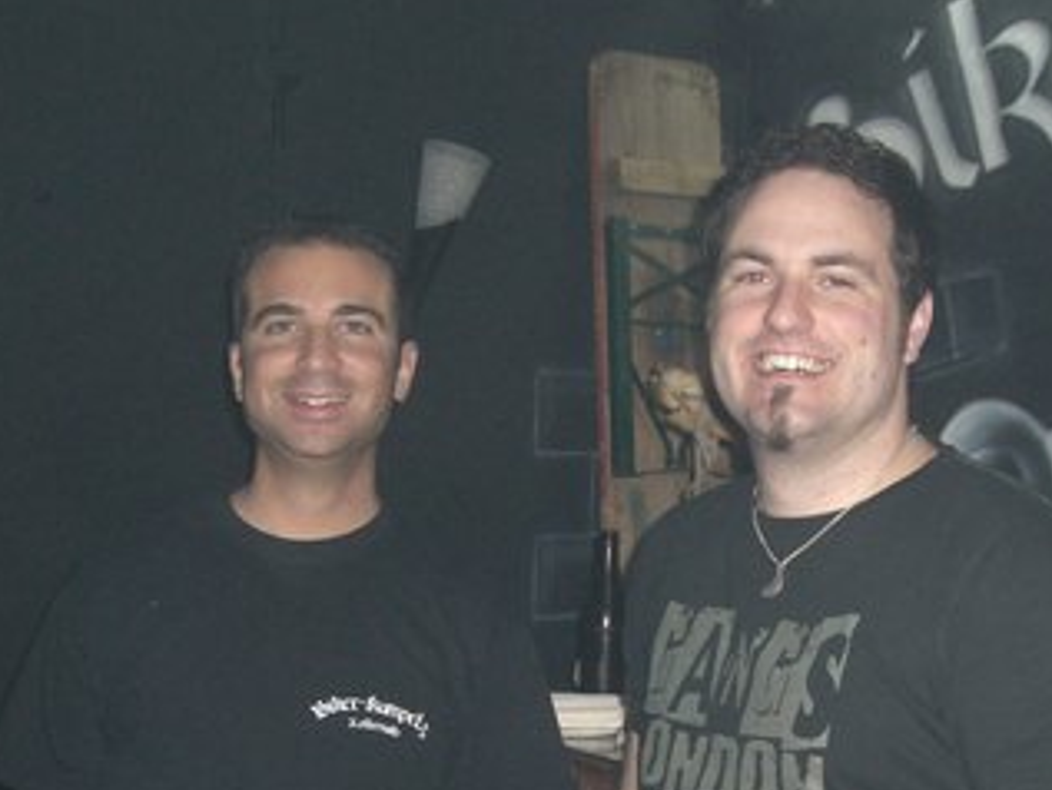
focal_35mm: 72
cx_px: 601
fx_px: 2189
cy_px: 604
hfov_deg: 27.0
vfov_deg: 20.3
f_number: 2.7
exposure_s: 1/60
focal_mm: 6.2
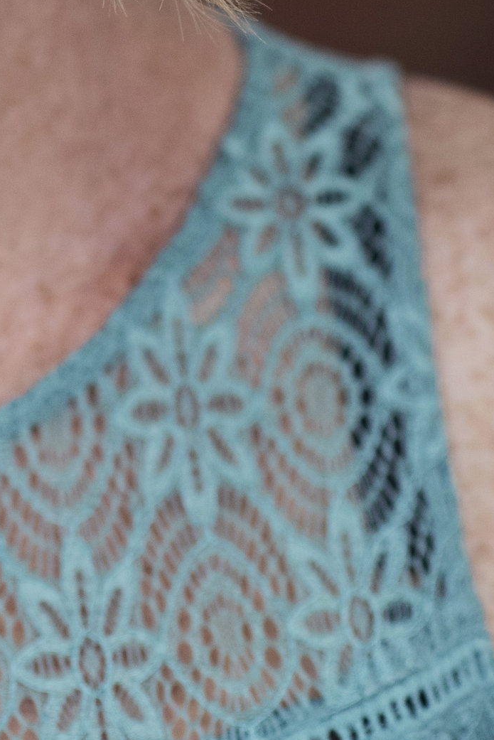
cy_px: -219
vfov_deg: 6.9
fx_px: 6045
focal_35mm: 294
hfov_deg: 4.7
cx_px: -117
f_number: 2.5
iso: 640
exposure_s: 1/125
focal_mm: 85
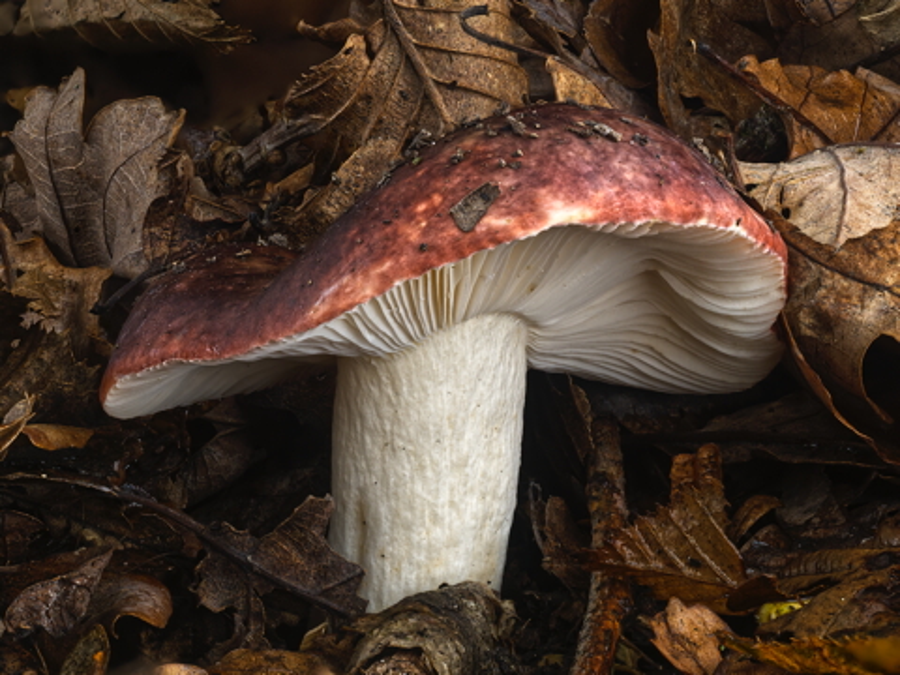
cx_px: 450
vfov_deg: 12.3
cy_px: 338
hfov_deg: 16.4
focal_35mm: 120
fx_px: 3120
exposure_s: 1/30
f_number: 5.6
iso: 200
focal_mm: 60
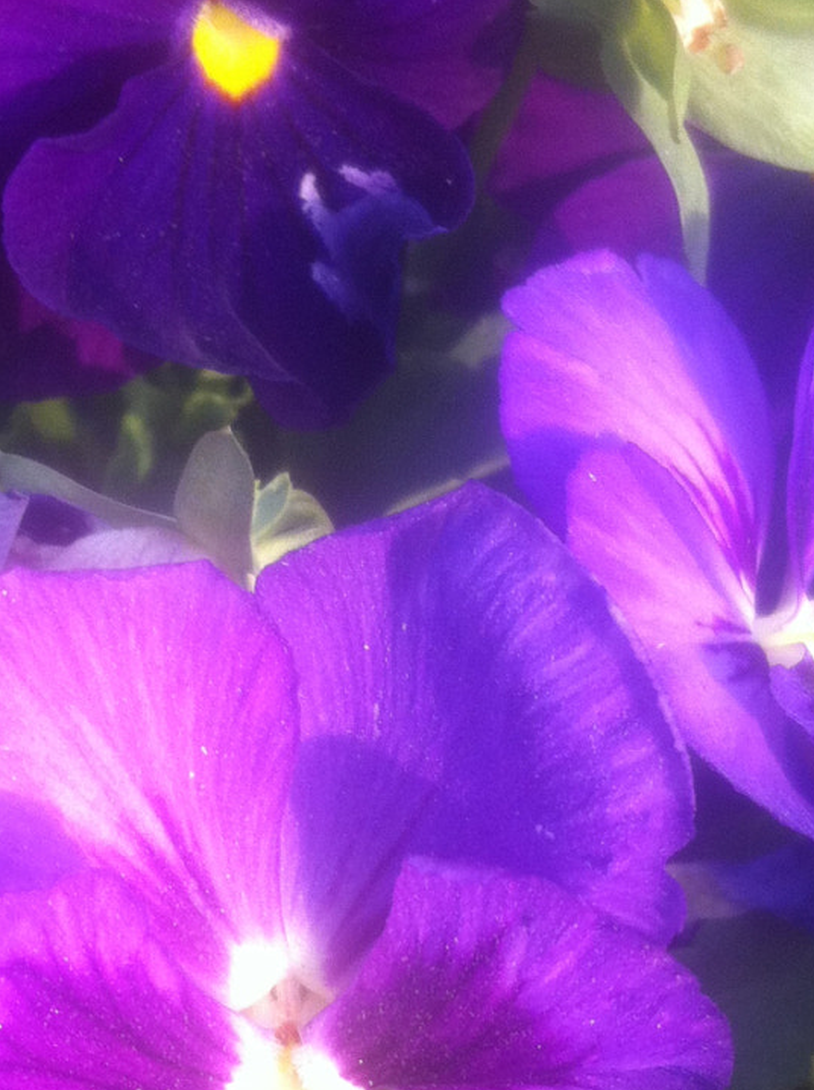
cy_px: 893
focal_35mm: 78
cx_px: 345
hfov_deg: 18.8
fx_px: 2453
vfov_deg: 24.6
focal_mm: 3.85
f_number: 2.8
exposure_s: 1/149
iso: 80
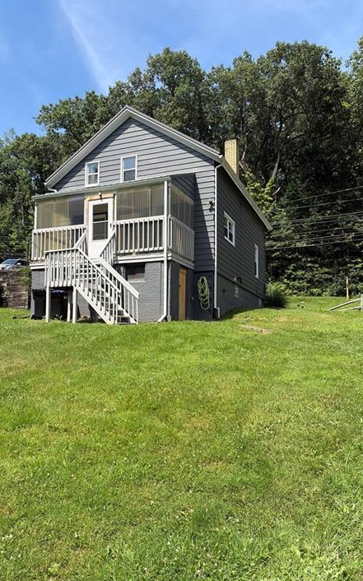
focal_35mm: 30
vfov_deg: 62.9
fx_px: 475
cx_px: 153
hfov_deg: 41.7
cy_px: 299
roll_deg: -0.2
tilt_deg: +6.6
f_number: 1.6
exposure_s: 1/2141
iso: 50
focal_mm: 5.96
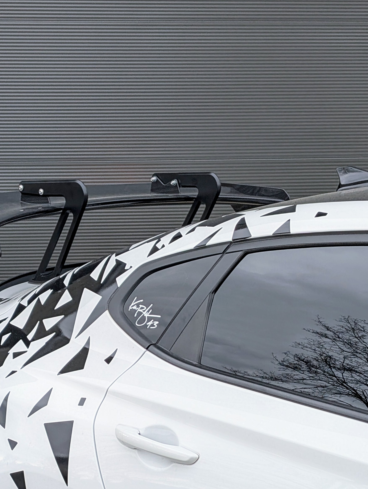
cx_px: 131
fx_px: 990
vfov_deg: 27.6
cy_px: 330
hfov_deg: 21.0
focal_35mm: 70
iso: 30
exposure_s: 1/121
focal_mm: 6.9
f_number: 1.68
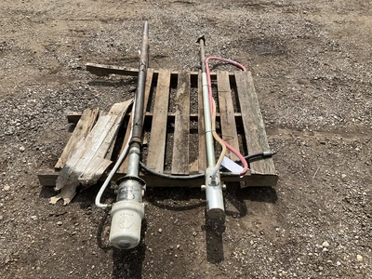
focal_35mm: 29
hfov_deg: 61.7
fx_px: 312
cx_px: 186
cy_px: 140
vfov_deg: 48.2
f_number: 1.8
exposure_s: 1/1984
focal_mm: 3
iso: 25
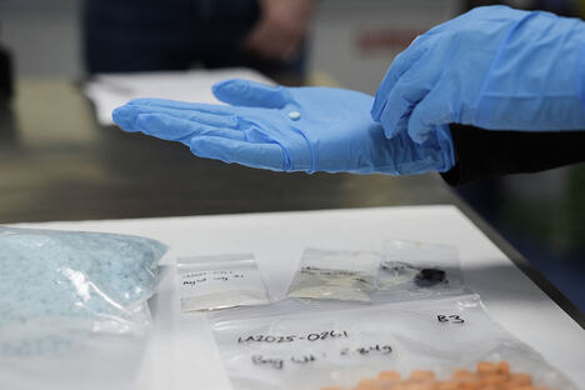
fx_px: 926
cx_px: 292
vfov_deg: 23.8
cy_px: 195
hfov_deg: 35.1
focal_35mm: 57
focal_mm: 57
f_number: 3.5
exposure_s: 1/400
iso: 800
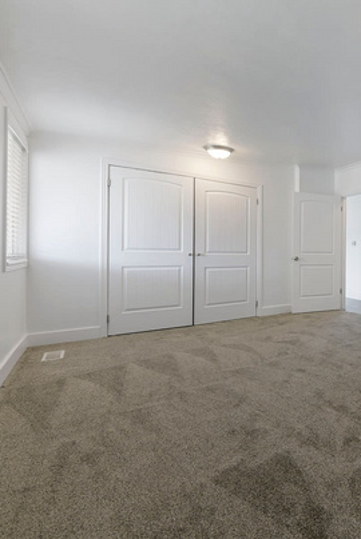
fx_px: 285
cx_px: 414
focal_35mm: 19
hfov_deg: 44.8
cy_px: 263
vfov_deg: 86.9
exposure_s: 1/4
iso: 100
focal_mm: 12
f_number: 8
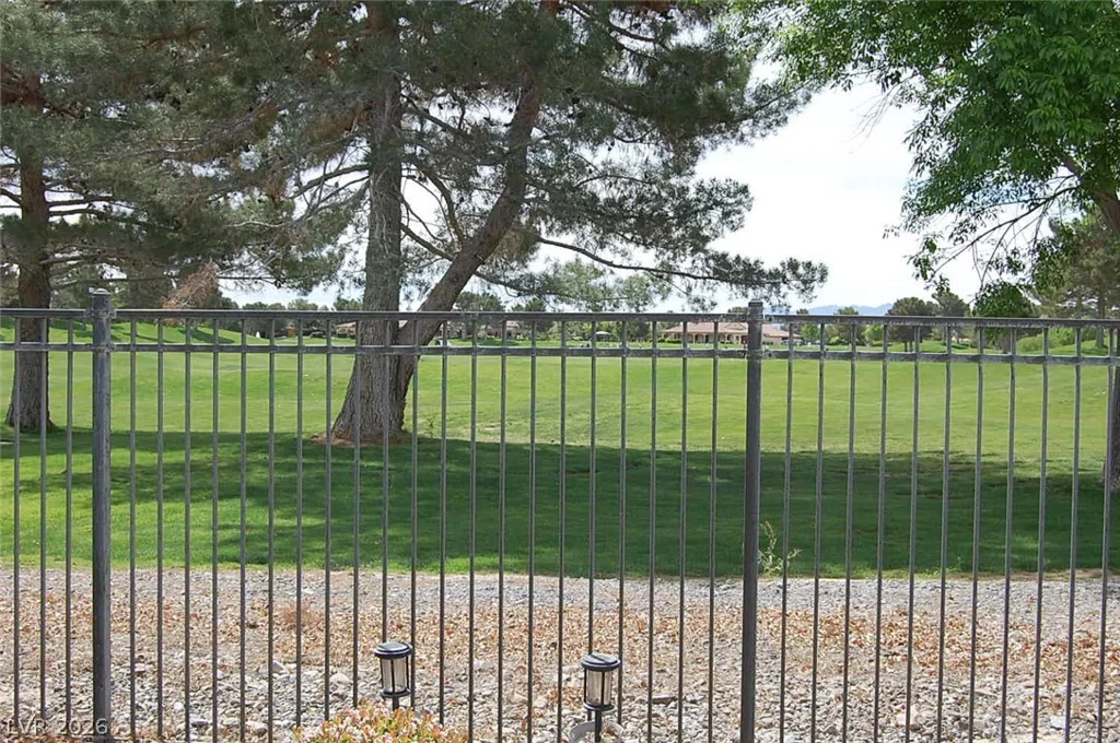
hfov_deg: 43.7
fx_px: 1398
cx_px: 560
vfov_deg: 29.8
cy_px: 372
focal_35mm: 45
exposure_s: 1/320
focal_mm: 30
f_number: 9
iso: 200
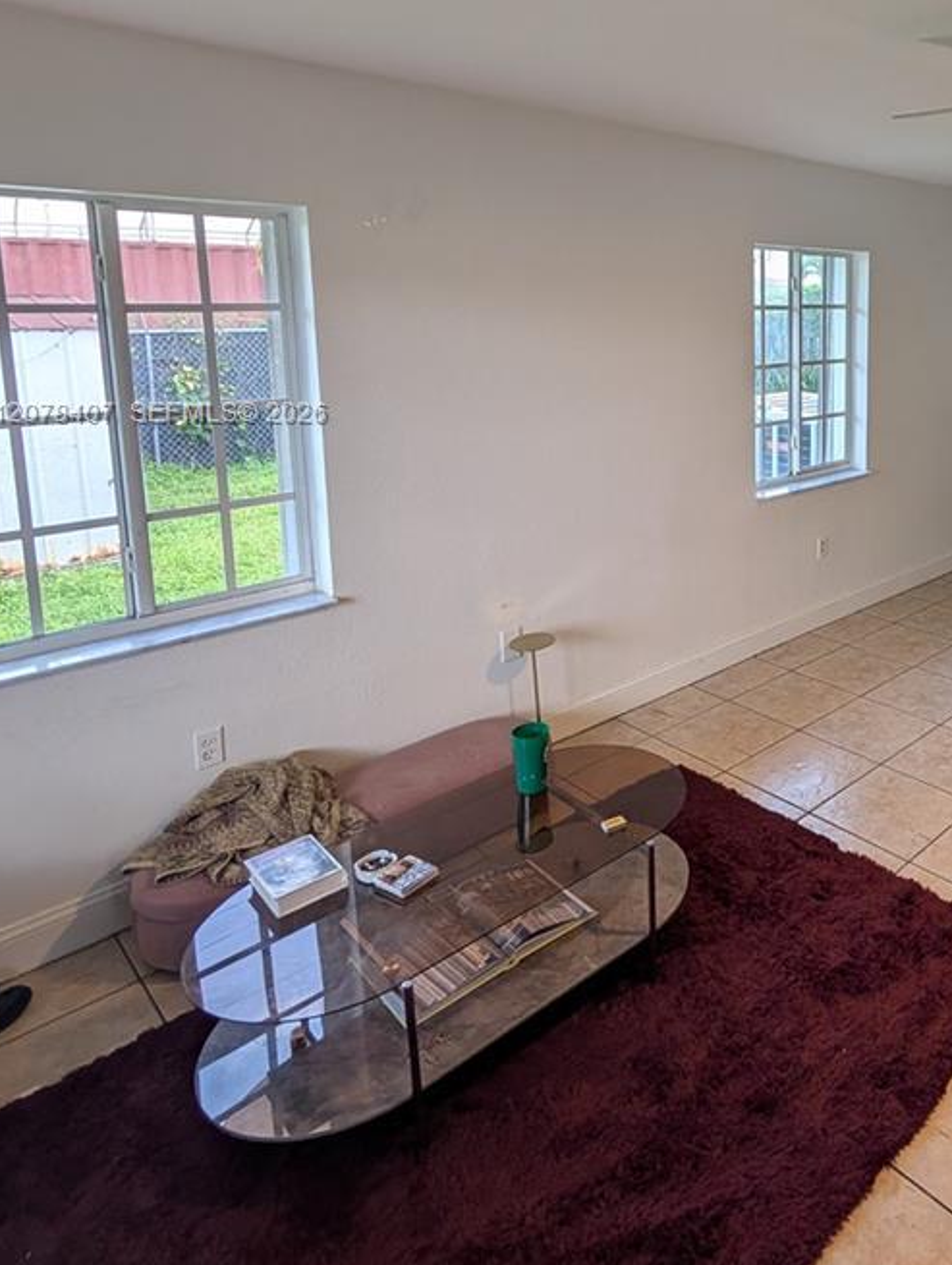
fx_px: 805
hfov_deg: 54.1
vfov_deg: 73.8
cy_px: 415
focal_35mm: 22
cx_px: 841
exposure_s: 1/120
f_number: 1.7
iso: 80
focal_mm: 2.02
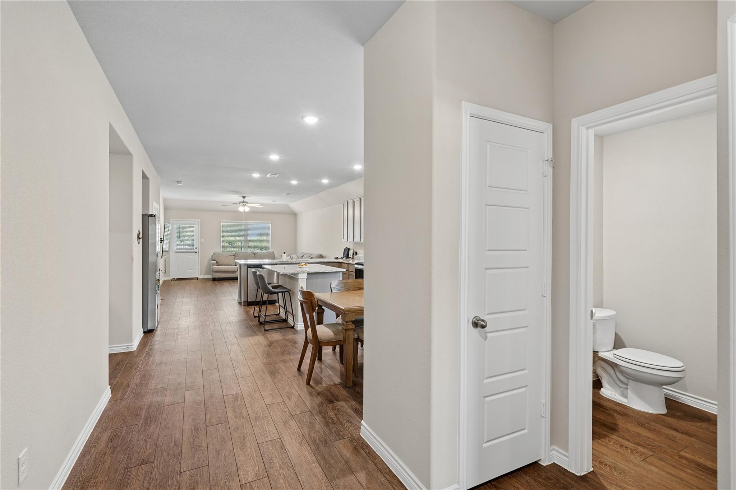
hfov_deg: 96.7
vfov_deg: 73.7
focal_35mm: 16
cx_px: 368
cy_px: 245
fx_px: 327
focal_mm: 16
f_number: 8
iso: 400
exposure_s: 1/10
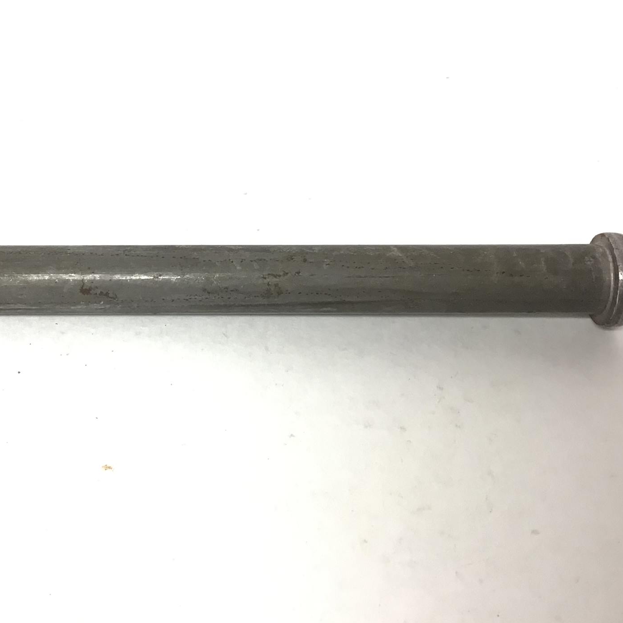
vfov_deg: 37.5
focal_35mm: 45
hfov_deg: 37.1
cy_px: 270
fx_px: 916
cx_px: 202
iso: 64
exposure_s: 1/33
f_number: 2.4
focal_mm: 3.3
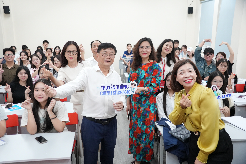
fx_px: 239
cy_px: 82
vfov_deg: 37.9
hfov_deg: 54.4
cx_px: 123
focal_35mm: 35
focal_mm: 23.5
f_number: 4
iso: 2500
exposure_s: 1/160
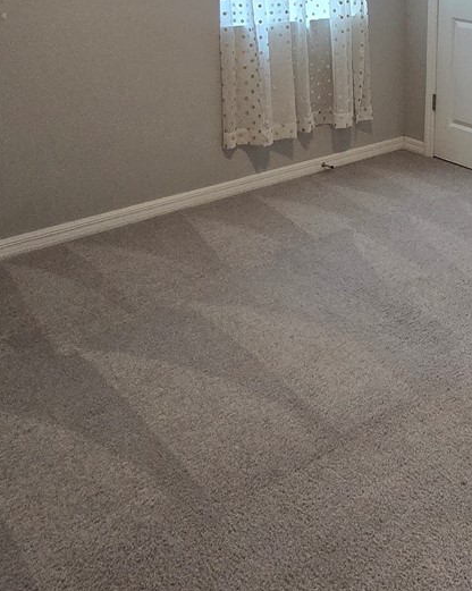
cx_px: 428
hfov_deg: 35.8
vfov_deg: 43.0
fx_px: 682
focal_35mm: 39
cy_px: 60
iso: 320
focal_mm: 2.2
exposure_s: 1/60
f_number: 2.2
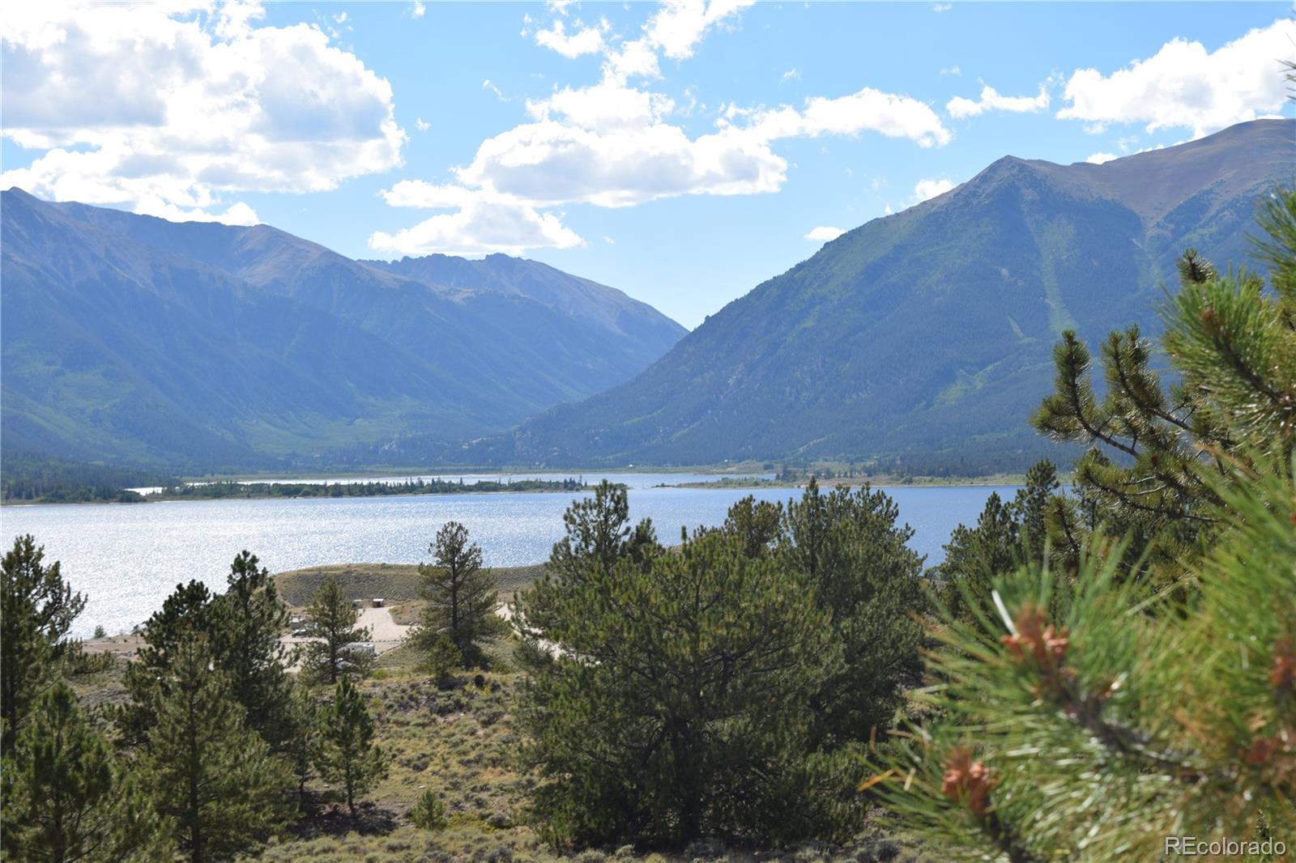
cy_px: 432
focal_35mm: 60
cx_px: 648
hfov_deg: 33.4
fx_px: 2159
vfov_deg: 22.6
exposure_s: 1/200
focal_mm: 40
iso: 100
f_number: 10
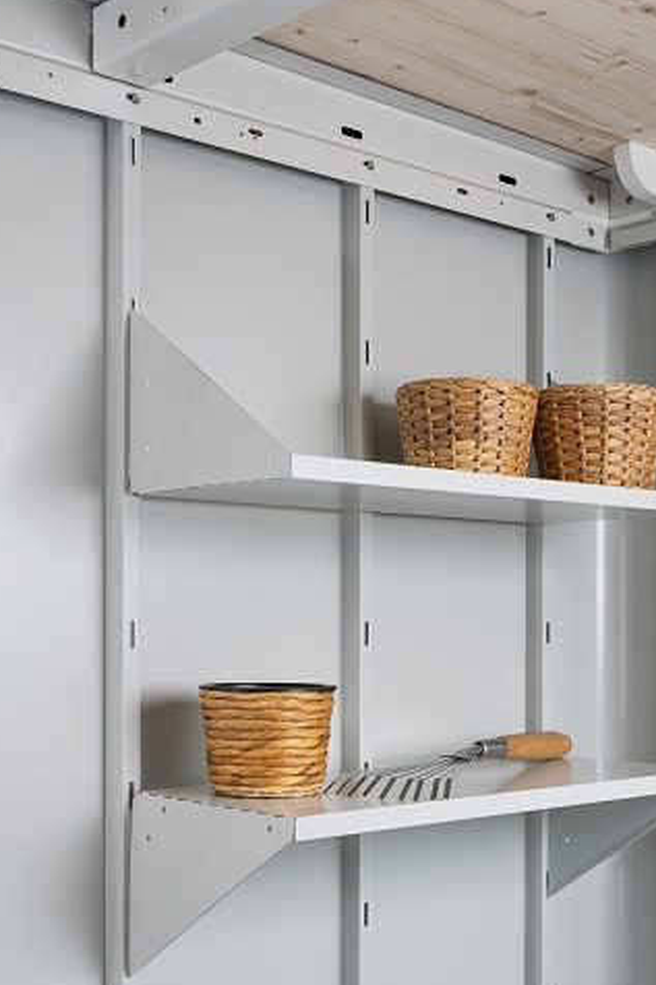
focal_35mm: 53
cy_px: 666
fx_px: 1444
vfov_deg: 37.2
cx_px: 484
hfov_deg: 25.3
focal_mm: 33.5
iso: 64
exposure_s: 1/160
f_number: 6.3
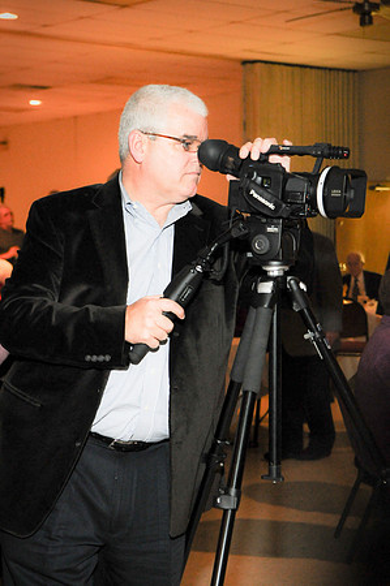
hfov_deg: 18.9
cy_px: 293
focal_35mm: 72
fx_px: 1173
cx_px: 195
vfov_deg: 28.1
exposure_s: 1/50
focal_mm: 48
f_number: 4
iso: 1600
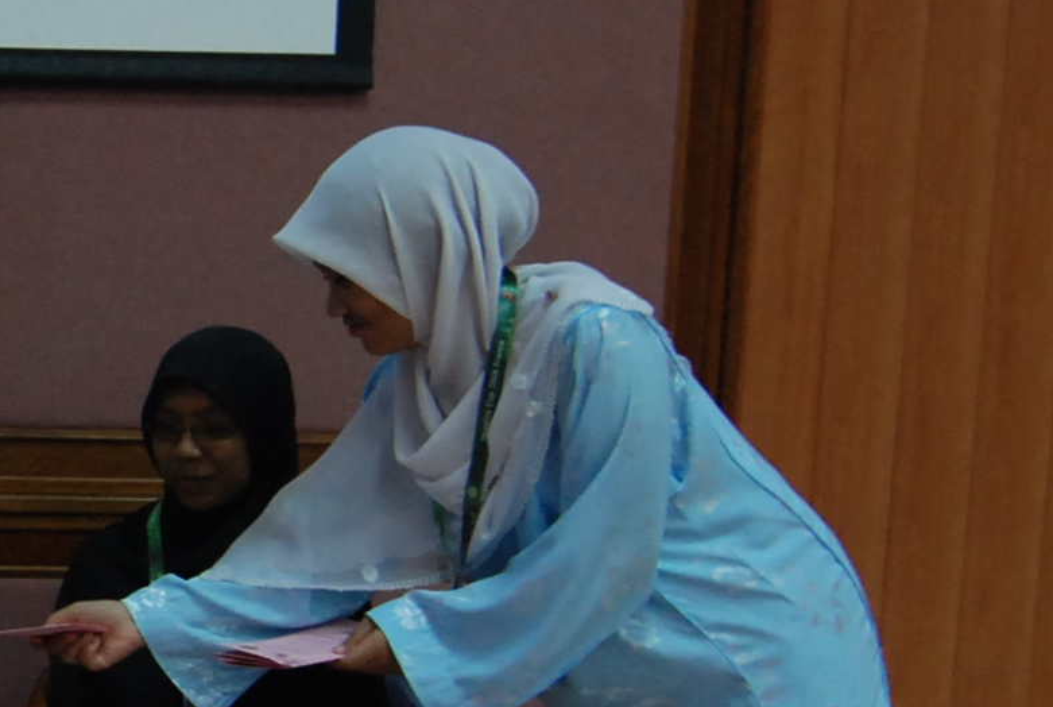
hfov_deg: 20.8
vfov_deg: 15.3
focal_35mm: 89
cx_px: -315
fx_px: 2608
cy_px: 552
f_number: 4.5
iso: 800
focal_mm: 16
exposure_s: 1/60
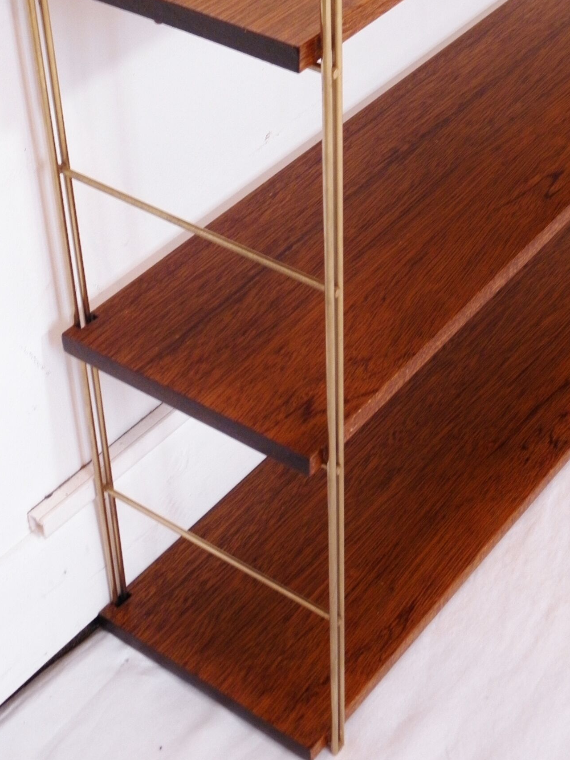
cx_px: 301
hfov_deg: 22.2
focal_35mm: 66
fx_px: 1449
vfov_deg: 29.0
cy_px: 208
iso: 200
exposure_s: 1/8
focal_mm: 7.9
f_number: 3.9
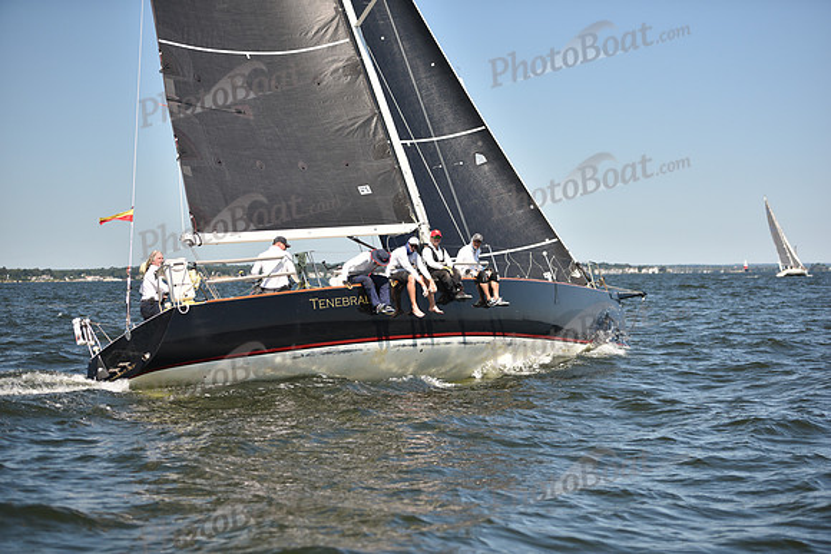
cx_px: 416
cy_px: 277
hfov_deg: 28.8
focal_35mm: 70
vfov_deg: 19.5
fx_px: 1616
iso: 250
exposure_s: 1/1600
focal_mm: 70
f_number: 2.8
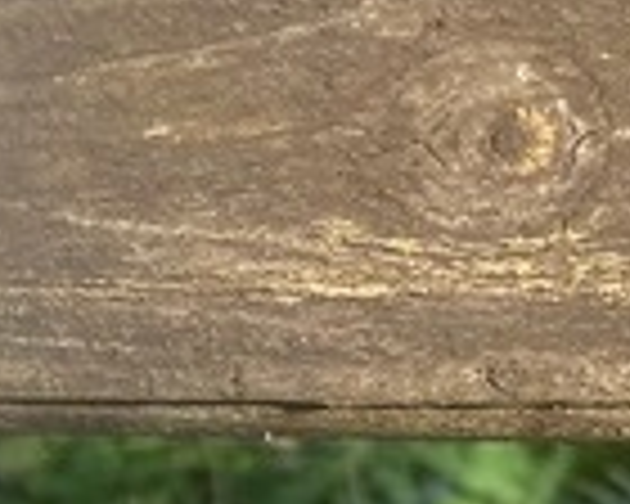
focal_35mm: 145
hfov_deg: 12.7
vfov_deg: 10.6
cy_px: 94
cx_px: -288
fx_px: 2704
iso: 32
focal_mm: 4.25
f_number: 1.8
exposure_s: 1/1464
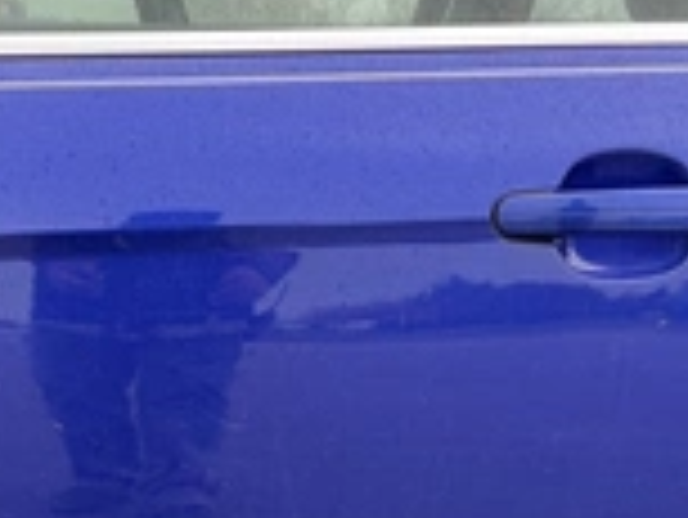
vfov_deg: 19.8
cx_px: 184
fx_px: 1452
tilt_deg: -14.5
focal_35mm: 73
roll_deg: -2.8
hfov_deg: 26.4
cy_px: 459
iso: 64
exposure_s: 1/64
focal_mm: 3
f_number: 1.8
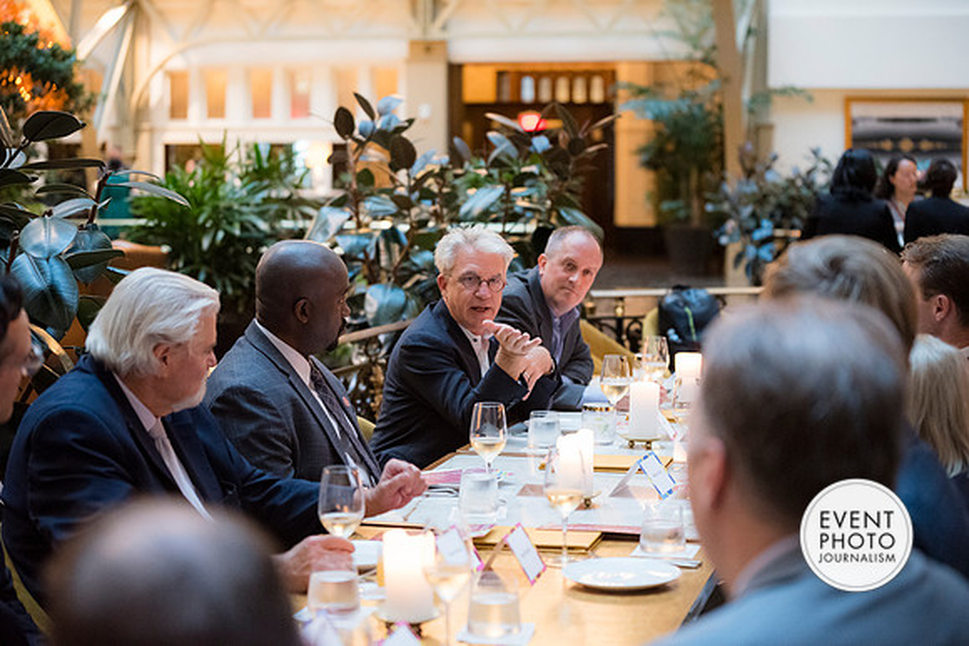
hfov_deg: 28.8
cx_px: 484
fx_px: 1885
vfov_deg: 19.5
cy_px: 323
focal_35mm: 70
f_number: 2.8
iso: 6400
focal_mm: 70
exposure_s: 1/125
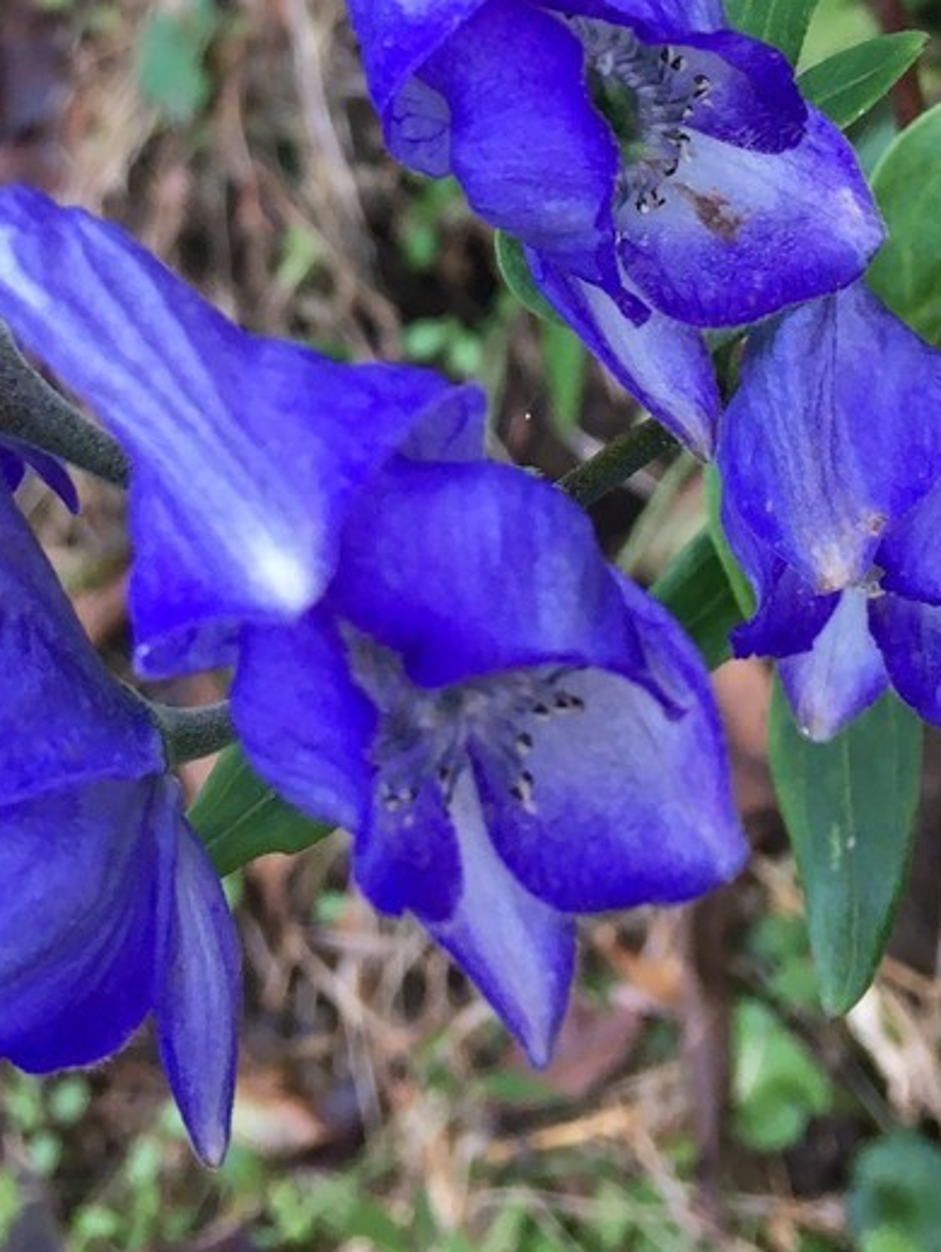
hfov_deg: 22.0
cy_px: 89
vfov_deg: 27.7
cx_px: 454
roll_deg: +34.3
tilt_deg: -20.6
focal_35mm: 67
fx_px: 2425
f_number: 2.2
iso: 25
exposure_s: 1/30
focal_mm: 4.15
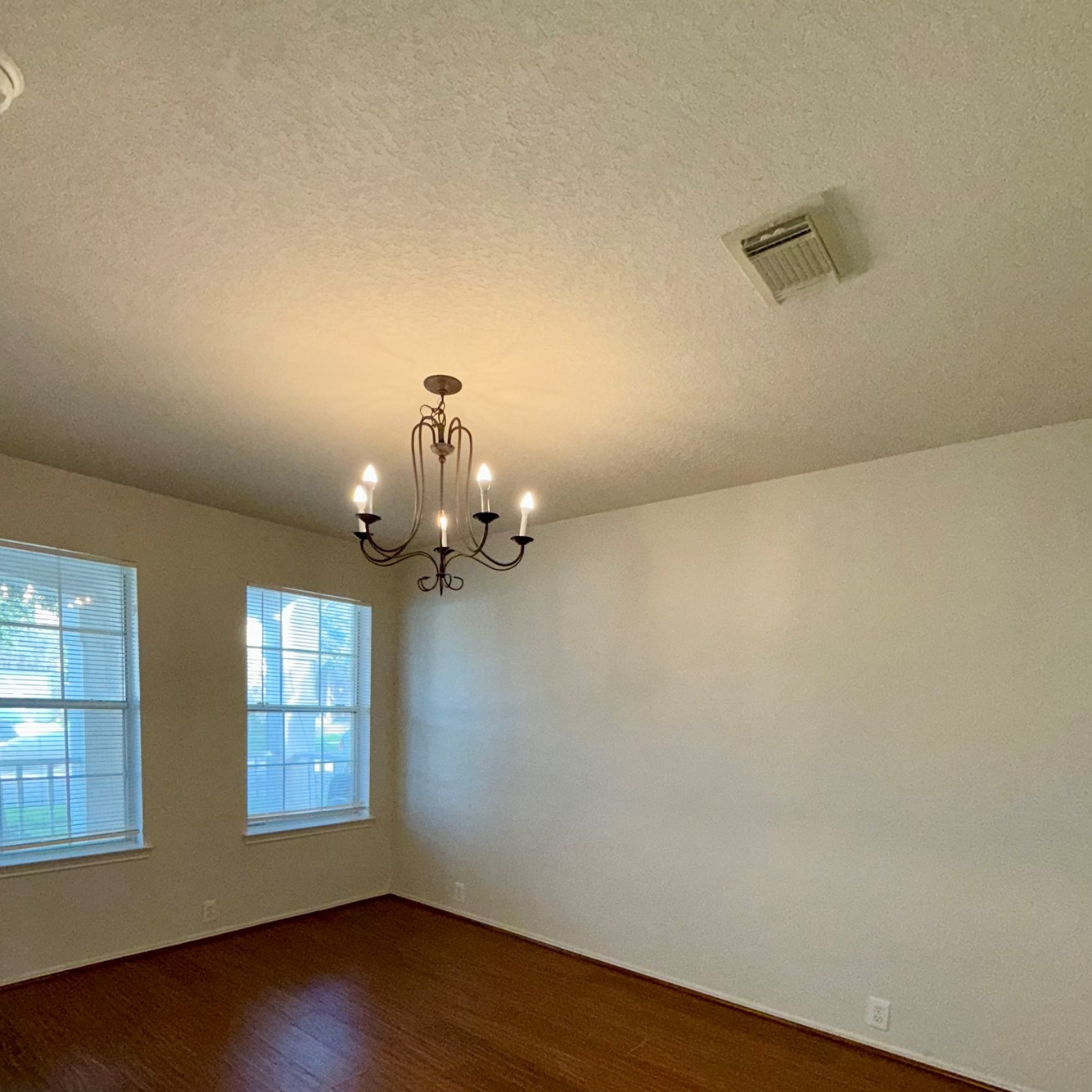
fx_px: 678
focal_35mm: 19
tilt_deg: -4.7
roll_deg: -2.2
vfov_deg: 73.8
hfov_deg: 77.6
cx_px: 511
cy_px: 776
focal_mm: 2.22
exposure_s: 1/120
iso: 200
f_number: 2.2
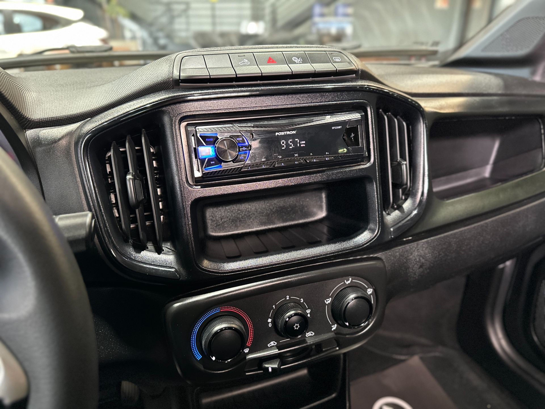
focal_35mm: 24
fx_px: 378
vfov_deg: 56.8
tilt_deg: -24.3
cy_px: 204
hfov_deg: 71.6
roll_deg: -0.3
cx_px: 272
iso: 1000
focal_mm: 6.86
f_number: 1.78
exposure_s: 1/40
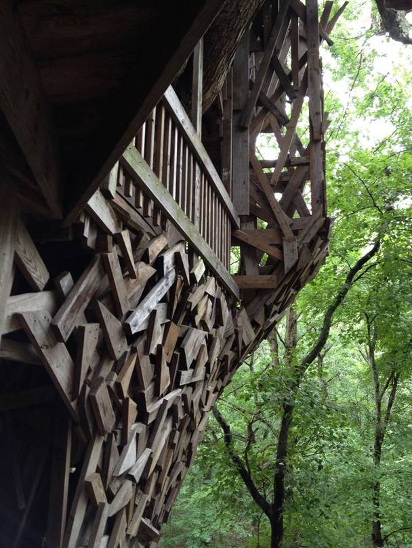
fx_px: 555
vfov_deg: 52.6
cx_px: 206
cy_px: 274
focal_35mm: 35
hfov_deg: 40.7
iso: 64
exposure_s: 1/20
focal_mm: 4.28
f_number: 2.4
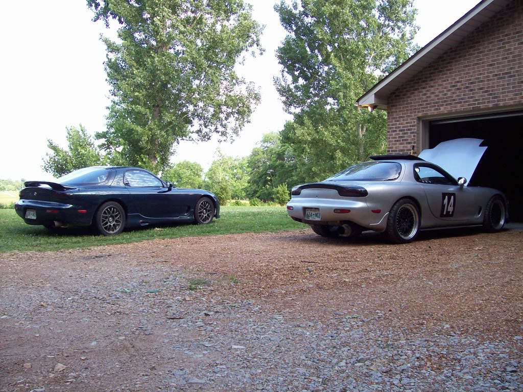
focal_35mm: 36
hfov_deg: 51.4
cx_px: 262
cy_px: 196
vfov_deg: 39.6
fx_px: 544
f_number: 2.7
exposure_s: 1/186
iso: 80
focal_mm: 6
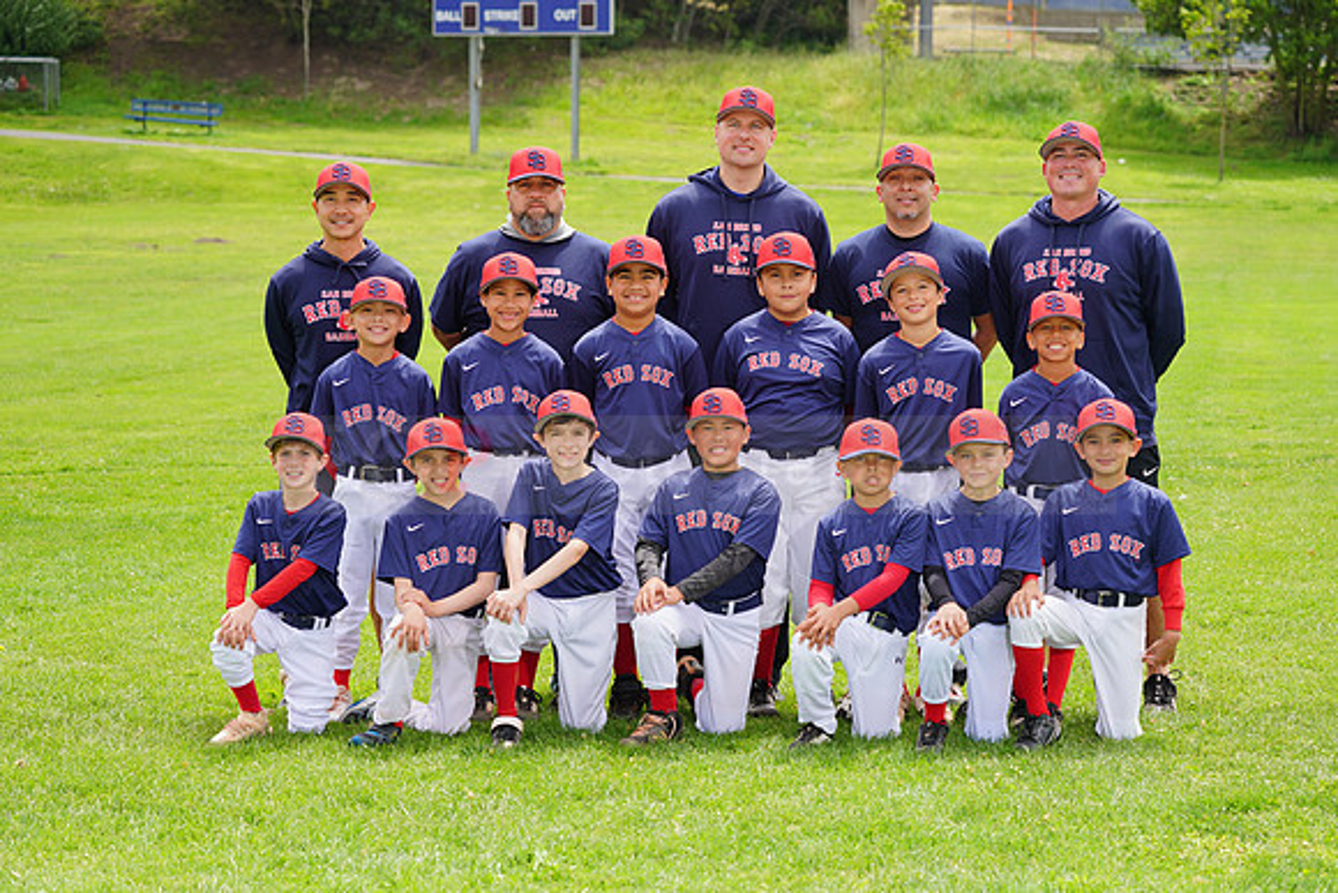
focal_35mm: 100
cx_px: 669
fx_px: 3717
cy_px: 446
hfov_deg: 20.4
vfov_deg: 13.7
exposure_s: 1/250
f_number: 6.3
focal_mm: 100
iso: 100
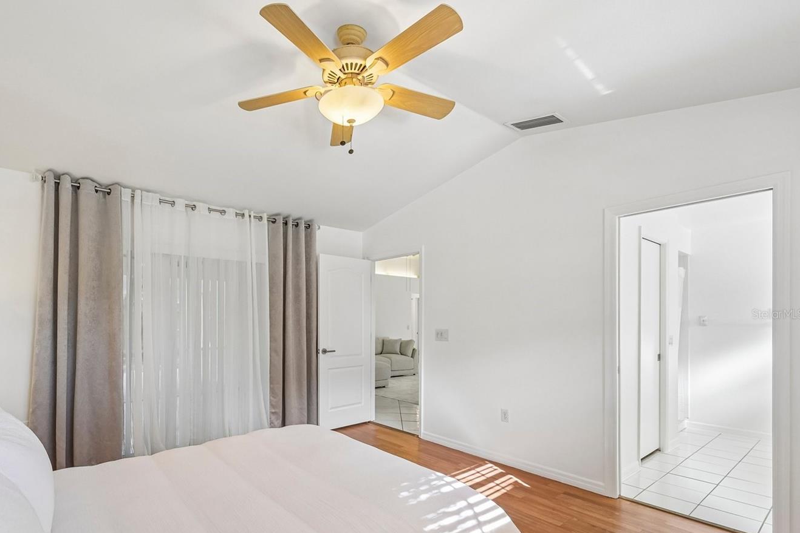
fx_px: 378
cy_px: 314
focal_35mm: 17
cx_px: 320
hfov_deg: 92.1
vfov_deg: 69.9
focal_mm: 14
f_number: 8
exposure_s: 1/80
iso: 400
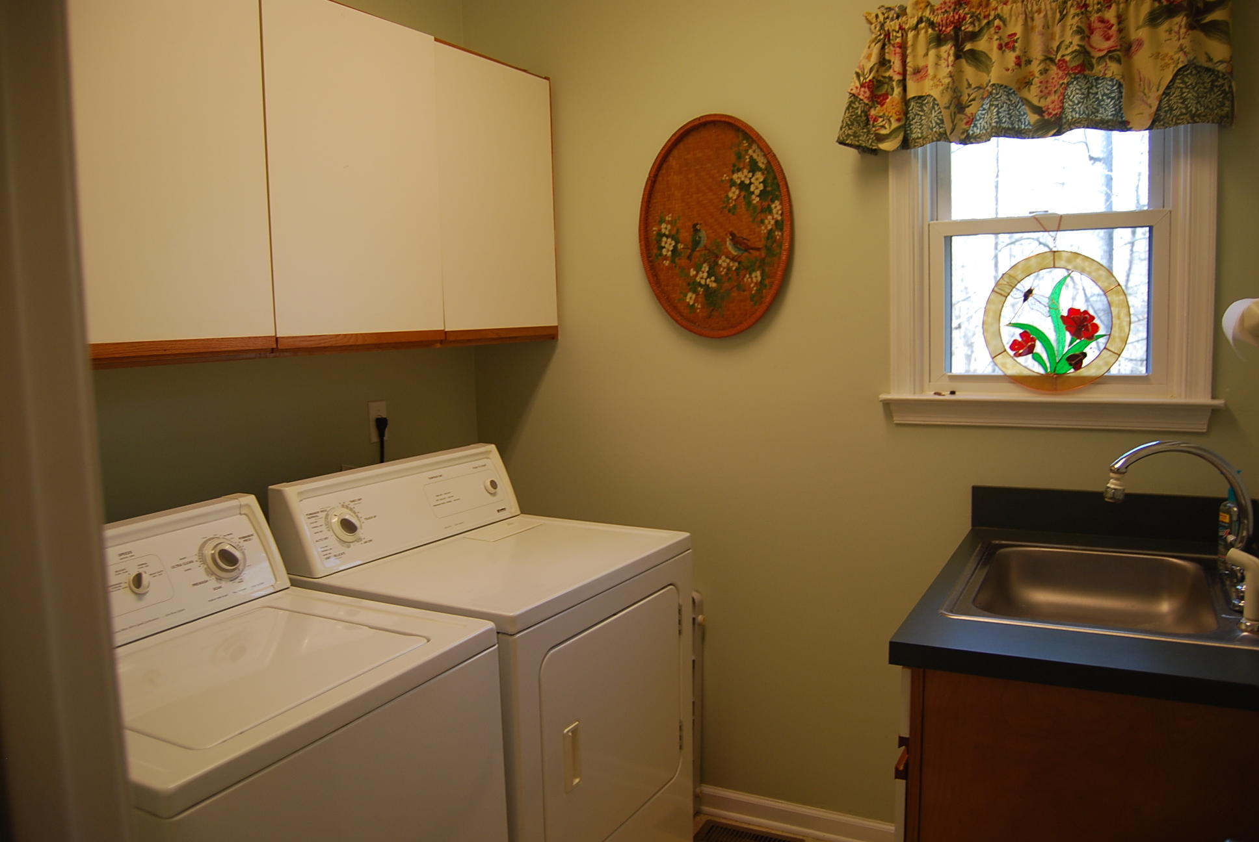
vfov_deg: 48.0
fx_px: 945
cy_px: 421
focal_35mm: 27
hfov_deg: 67.3
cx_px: 630
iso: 200
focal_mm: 18
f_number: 3.5
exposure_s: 1/40
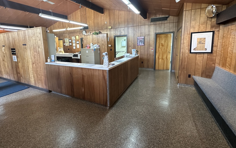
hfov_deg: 94.3
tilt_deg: -8.3
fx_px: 109
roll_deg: +0.9
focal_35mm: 17
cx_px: 112
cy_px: 61
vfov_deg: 67.5
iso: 250
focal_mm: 2.22
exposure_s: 1/60
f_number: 2.2
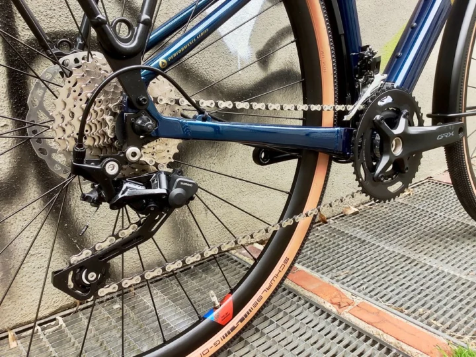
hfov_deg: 58.4
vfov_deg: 45.4
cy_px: 178
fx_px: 426
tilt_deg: -17.6
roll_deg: -2.9
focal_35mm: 31
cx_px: 238
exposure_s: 1/120
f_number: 2.4
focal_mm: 3.3
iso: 64
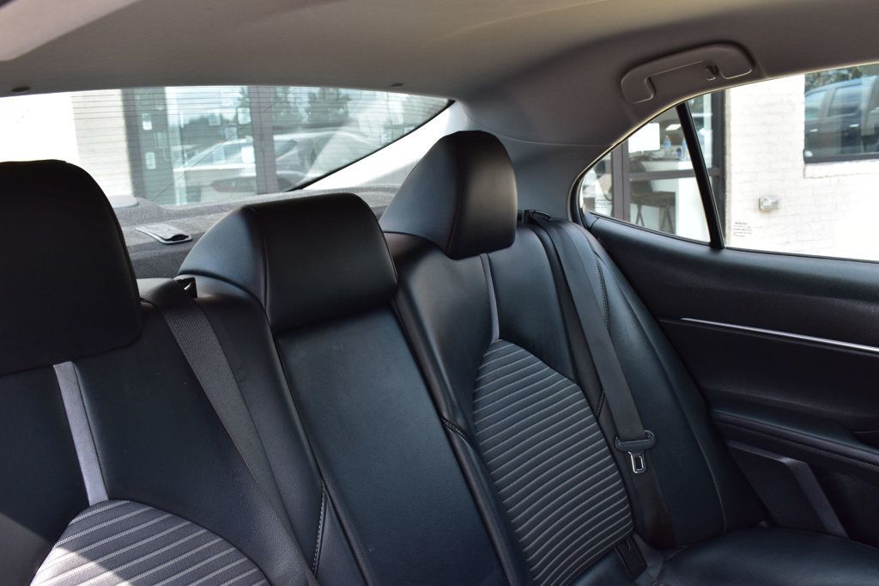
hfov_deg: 57.2
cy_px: 293
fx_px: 805
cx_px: 440
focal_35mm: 33
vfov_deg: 39.9
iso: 400
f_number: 9
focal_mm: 22
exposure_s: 1/100
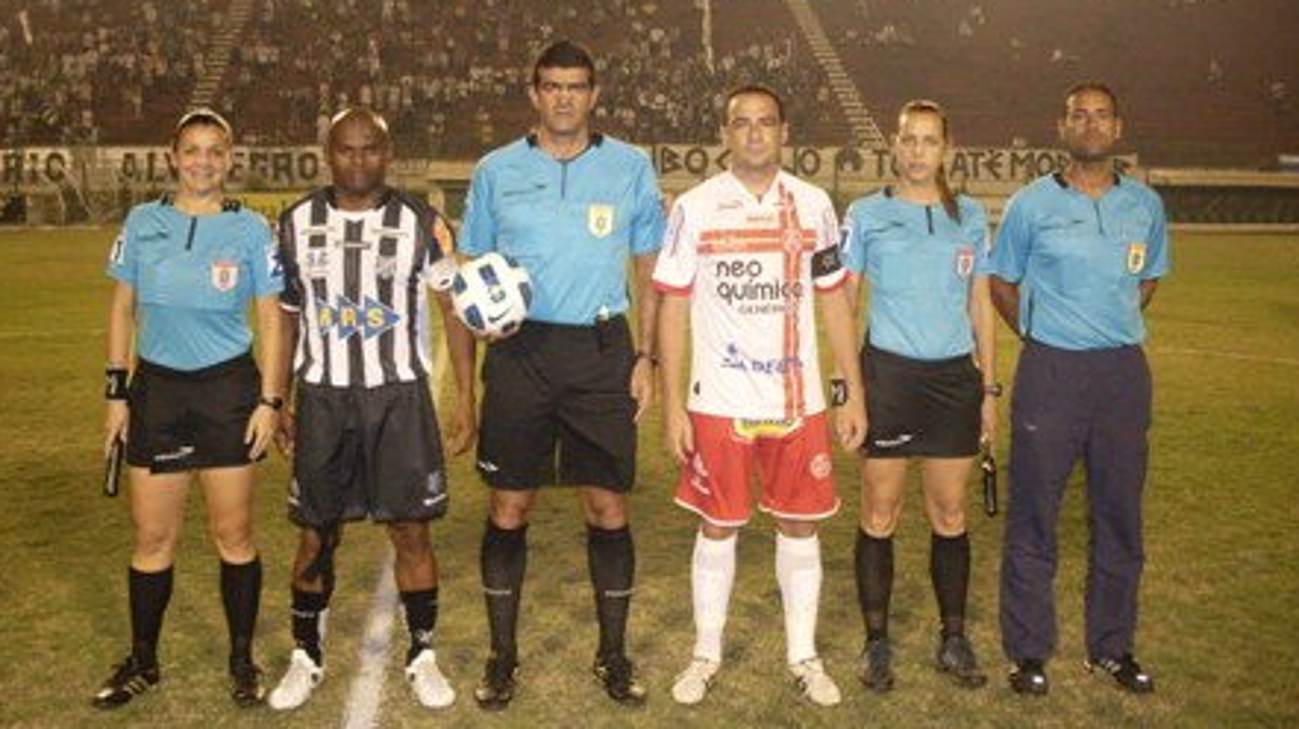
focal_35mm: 42
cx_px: 644
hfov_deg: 48.4
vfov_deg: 28.3
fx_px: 1446
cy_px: 332
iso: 200
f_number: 2.8
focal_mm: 6.3
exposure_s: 1/45
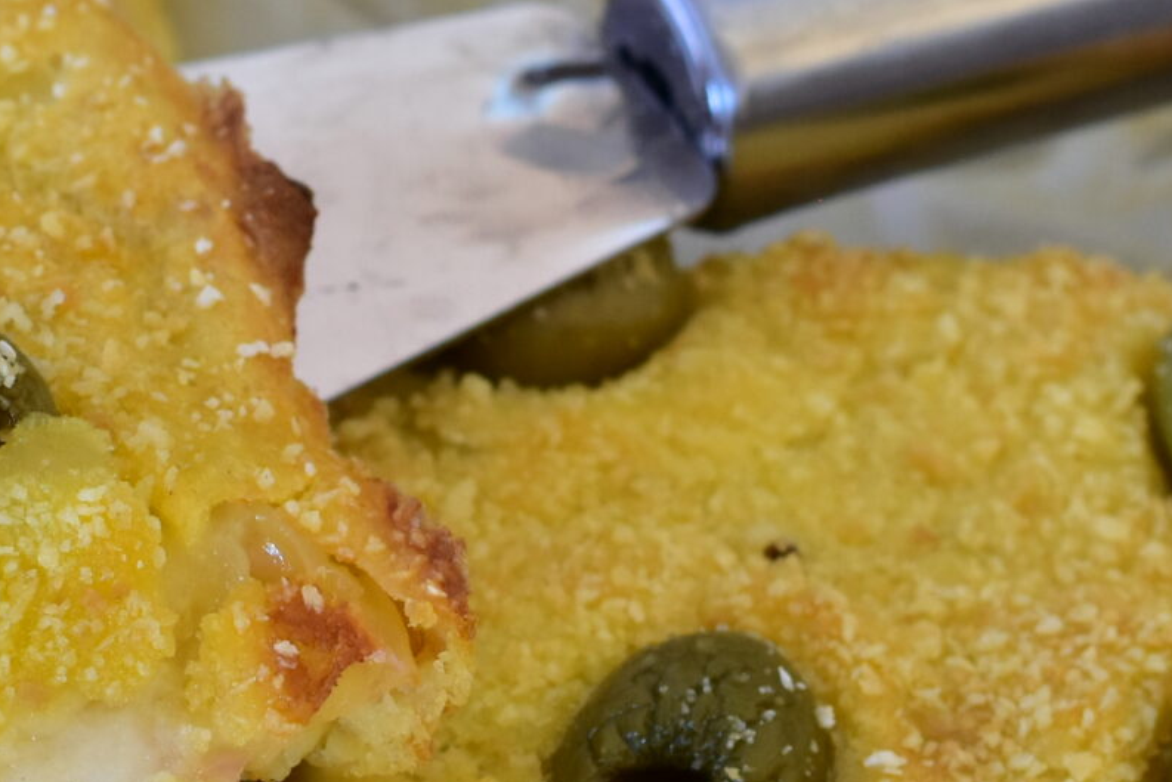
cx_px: -99
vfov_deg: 5.7
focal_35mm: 242
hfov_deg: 8.4
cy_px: 350
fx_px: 7879
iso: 800
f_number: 6.3
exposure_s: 1/13
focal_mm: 50
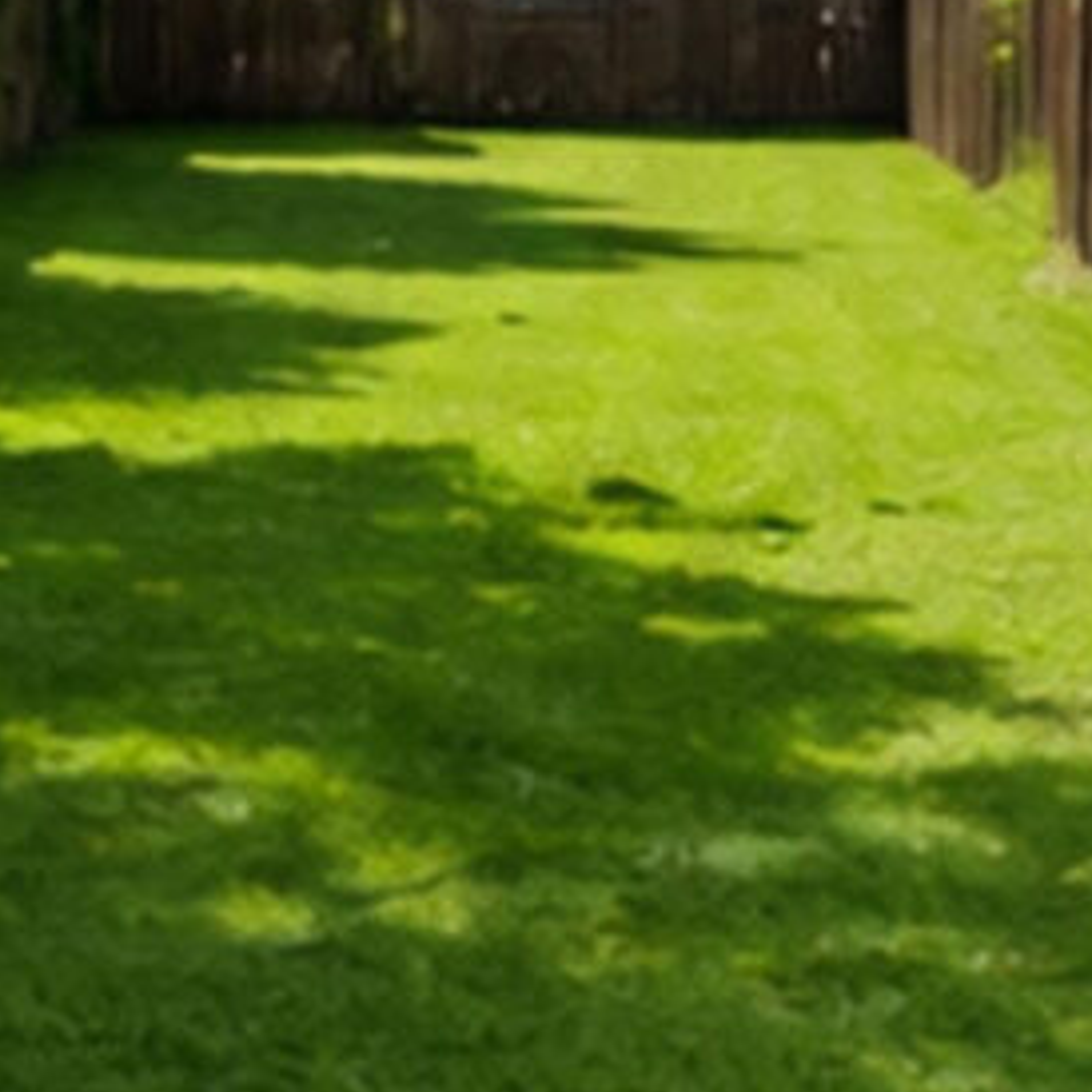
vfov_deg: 14.0
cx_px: 662
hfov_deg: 14.6
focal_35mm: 119
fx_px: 4247
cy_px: -385
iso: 250
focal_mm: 10
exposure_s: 1/160
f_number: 8
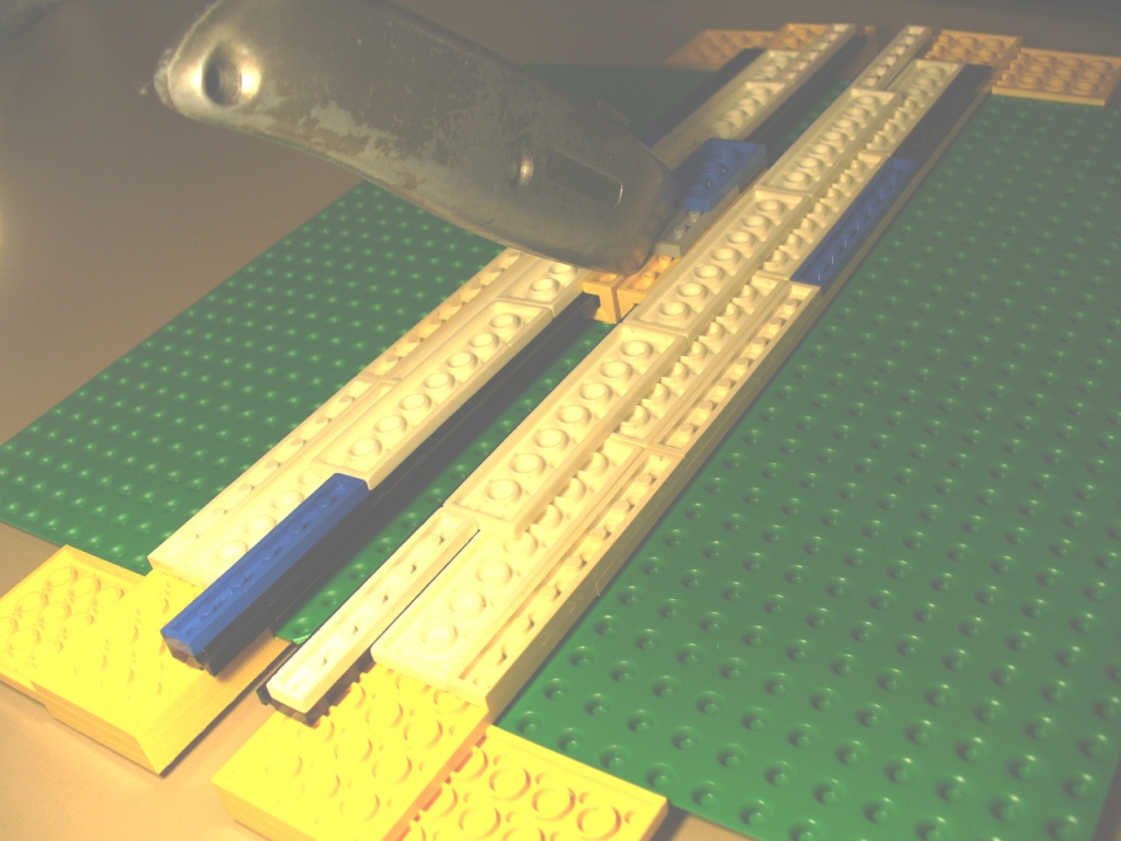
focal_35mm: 37
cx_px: 560
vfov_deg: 38.7
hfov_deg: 50.1
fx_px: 1198
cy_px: 420
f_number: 2.8
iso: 100
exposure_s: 1/50
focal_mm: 6.1
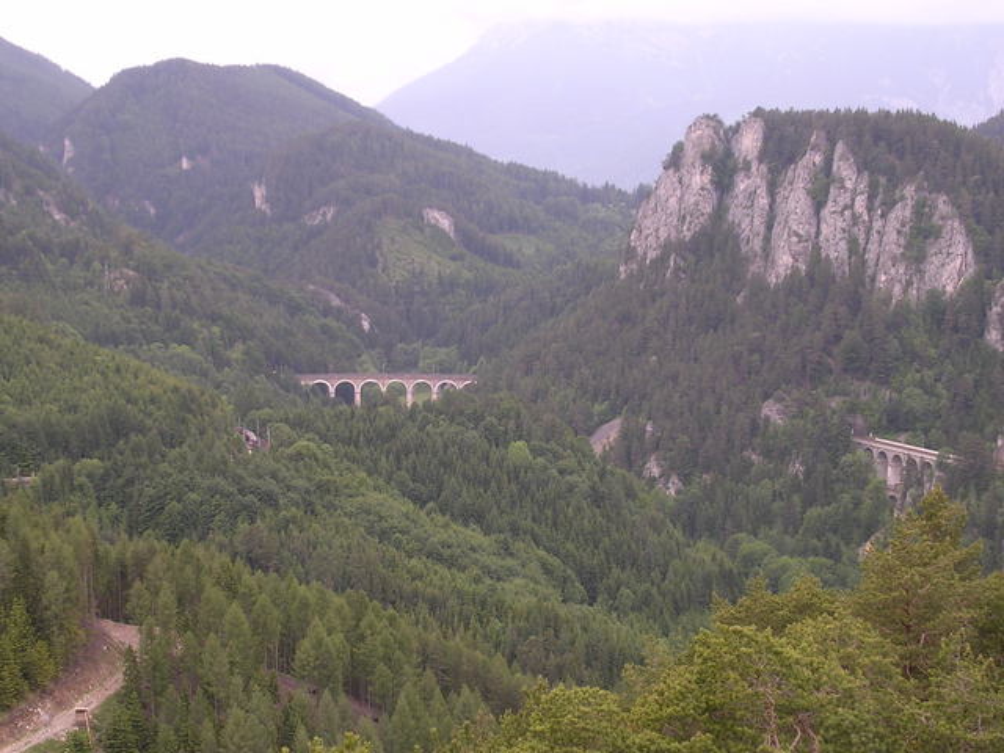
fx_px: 2088
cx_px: 502
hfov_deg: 27.0
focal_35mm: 72
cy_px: 376
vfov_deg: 20.4
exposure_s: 1/145
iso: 100
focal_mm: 10.9
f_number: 3.7
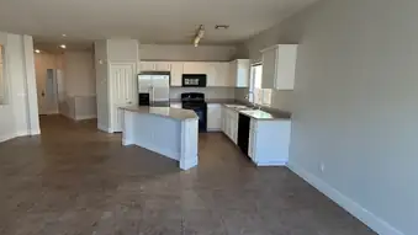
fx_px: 200
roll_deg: -0.9
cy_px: 106
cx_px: 180
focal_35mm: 18
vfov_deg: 61.0
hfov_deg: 92.1
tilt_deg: -5.7
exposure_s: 1/120
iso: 125
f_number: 2.2
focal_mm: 2.22
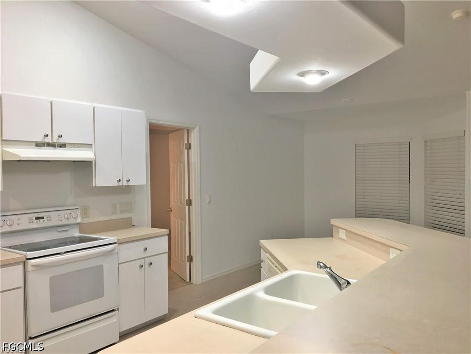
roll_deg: +0.2
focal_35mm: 29
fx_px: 395
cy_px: 177
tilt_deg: -1.5
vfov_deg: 48.2
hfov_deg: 61.7
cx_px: 236
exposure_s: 1/30
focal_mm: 4.15
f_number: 2.2
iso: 80
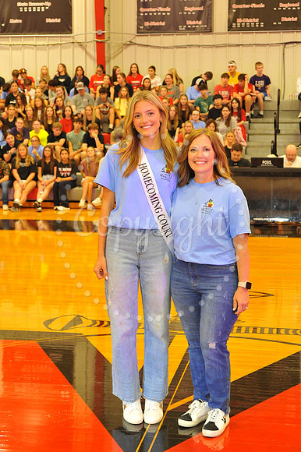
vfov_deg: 30.5
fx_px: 829
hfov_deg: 20.6
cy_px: 226
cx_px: 150
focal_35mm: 66
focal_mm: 66
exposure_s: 1/50
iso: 2000
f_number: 6.3
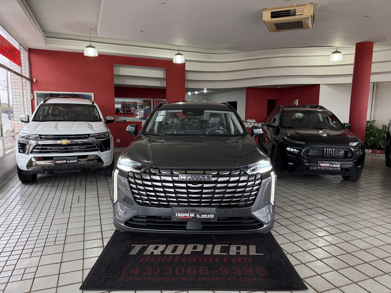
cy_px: 146
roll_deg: -0.4
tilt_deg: -7.9
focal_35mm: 24
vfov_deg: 56.8
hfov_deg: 71.6
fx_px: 271
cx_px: 196
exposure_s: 1/120
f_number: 1.78
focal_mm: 6.76
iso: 320
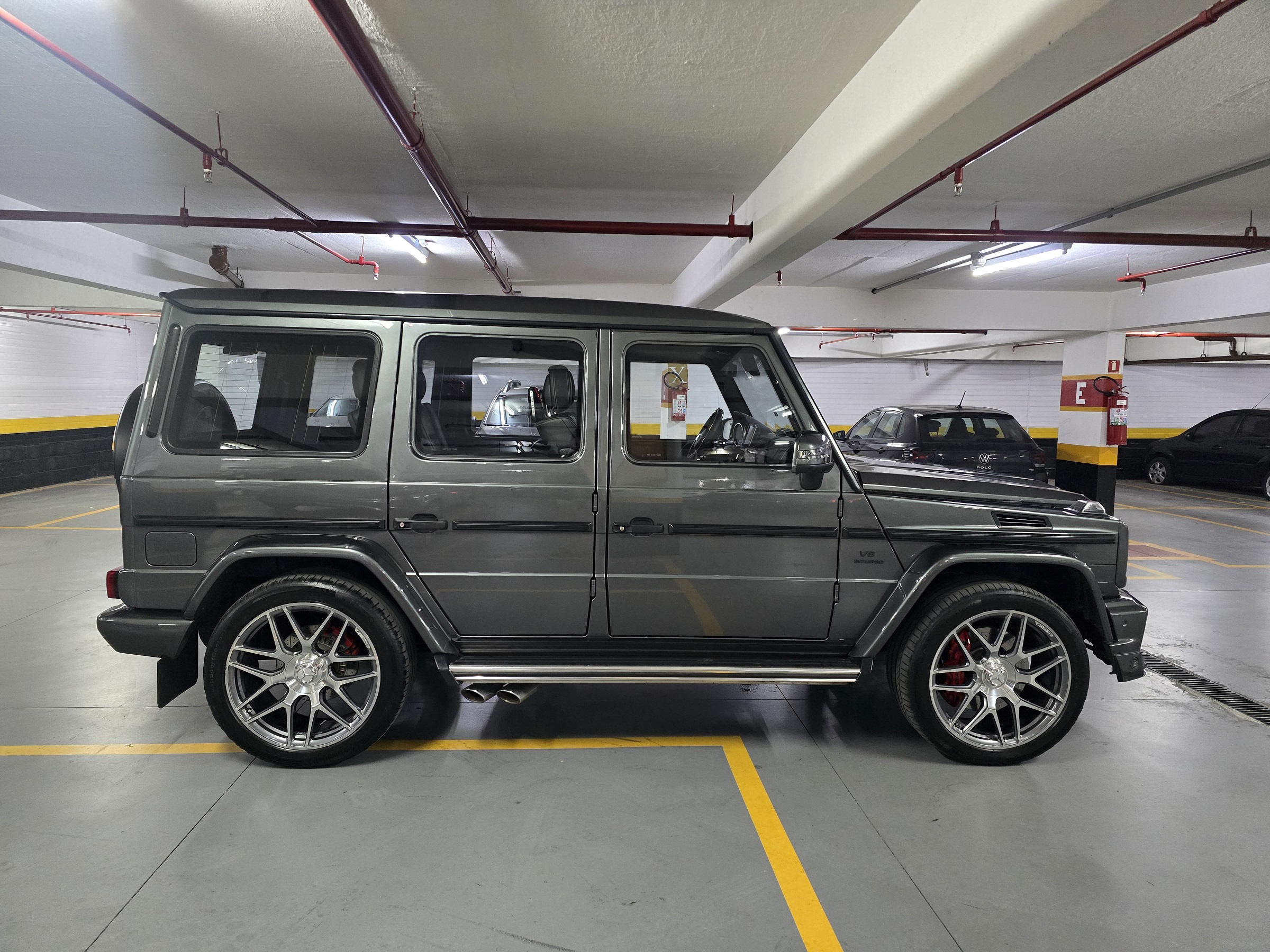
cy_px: 476
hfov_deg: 73.9
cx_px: 635
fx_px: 844
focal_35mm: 23
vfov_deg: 58.9
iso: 1600
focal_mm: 6.3
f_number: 1.7
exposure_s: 1/60
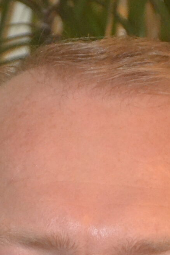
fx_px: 3801
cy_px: 468
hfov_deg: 2.6
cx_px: 89
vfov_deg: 3.8
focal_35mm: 537
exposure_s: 1/60
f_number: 5.6
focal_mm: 92
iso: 3200
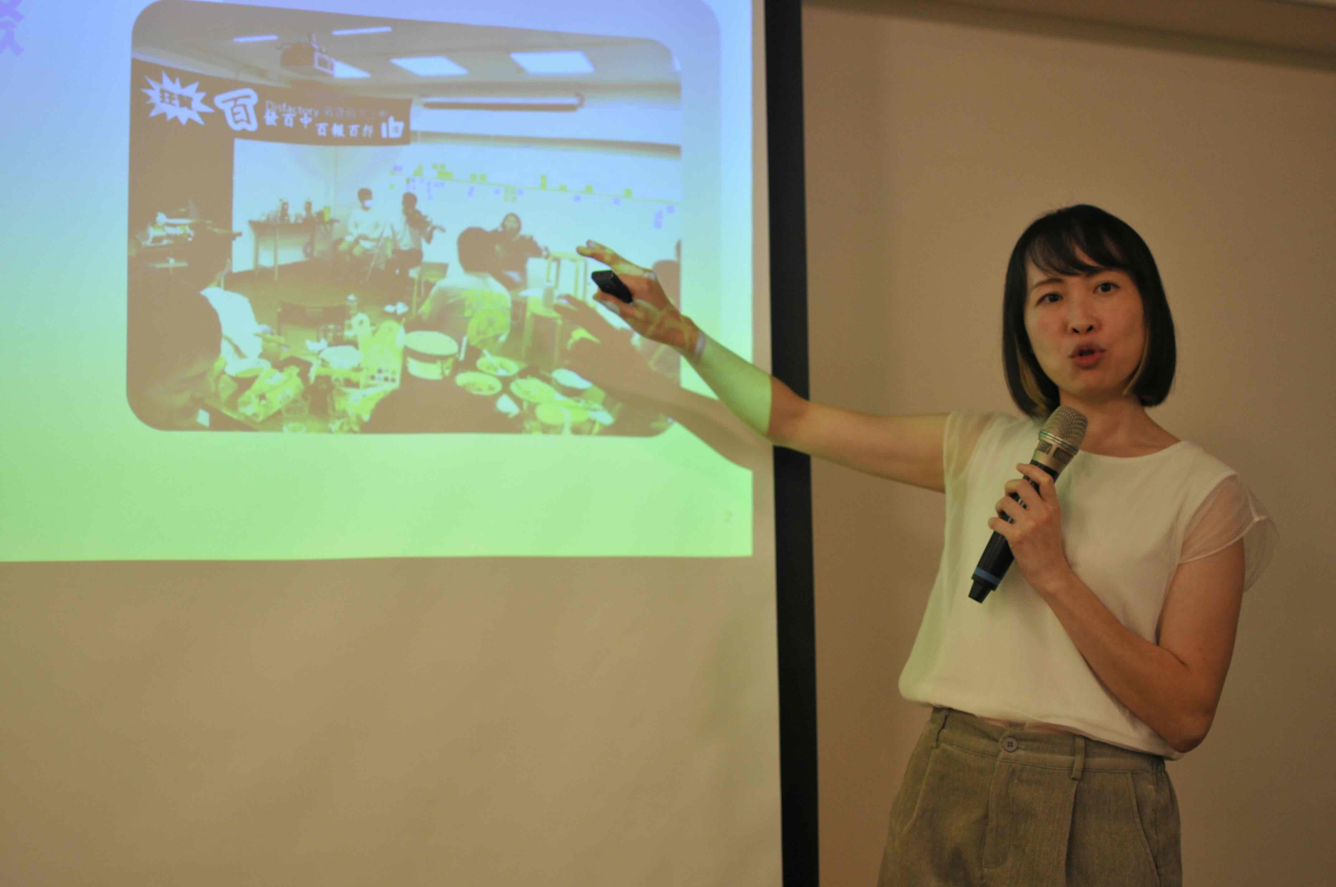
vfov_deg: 25.7
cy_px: 444
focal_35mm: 52
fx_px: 1946
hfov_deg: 37.9
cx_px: 668
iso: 500
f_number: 1.8
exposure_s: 1/500
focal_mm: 35
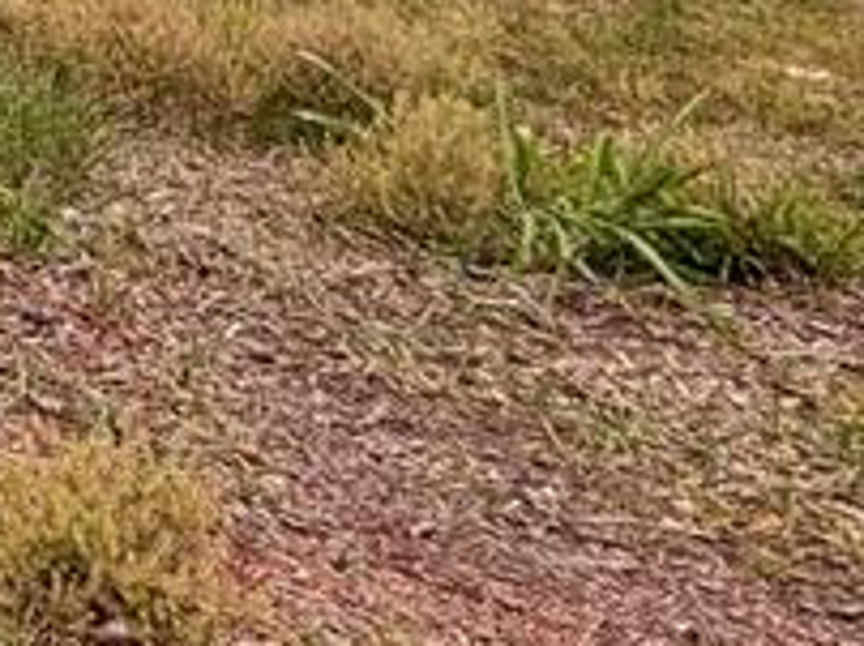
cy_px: -518
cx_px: -911
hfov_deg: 17.8
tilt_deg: +1.8
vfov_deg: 17.0
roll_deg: -0.7
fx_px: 1770
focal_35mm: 71
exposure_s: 1/214
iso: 40
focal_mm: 2.22
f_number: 2.2
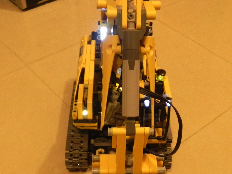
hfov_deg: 38.9
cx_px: 126
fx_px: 328
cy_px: 130
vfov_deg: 29.2
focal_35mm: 49
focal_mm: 5.2
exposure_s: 1/17.1
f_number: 2.8
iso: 400
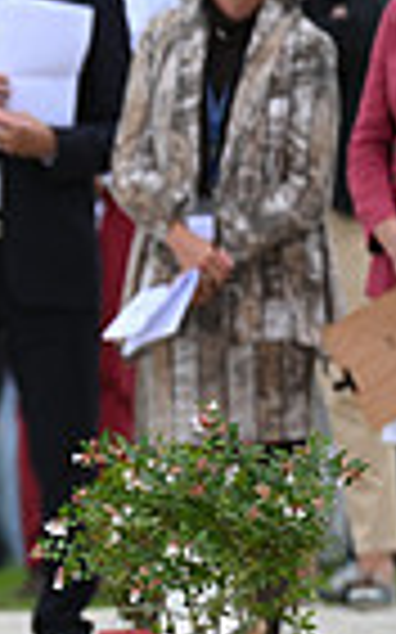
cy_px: 250
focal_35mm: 1673
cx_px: -832
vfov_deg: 1.3
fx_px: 28918
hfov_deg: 0.8
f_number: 5.6
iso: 500
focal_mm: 400
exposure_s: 1/1600
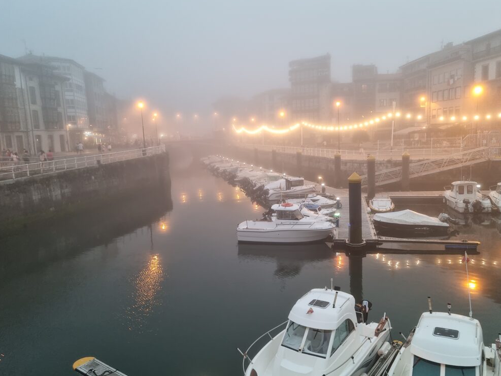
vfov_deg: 49.8
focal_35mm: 28
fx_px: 405
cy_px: 189
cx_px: 248
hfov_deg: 63.4
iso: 500
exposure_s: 1/50
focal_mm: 5.9
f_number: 2
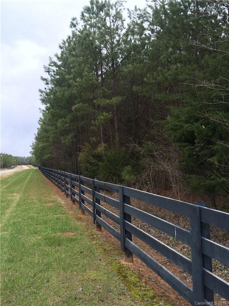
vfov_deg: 61.7
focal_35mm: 29
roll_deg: +2.3
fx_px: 256
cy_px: 153
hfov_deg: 48.2
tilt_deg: +3.2
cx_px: 114
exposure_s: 1/380
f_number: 2.2
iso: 32
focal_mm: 4.15
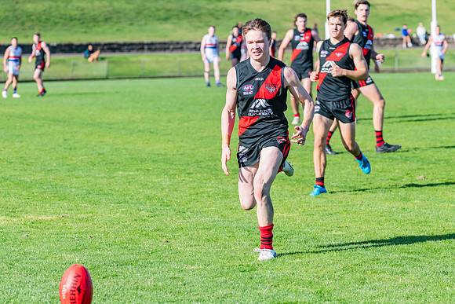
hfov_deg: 10.9
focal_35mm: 189
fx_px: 2384
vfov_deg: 7.3
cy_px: 152
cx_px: 234
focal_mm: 180
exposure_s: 1/1600
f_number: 7.1
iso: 800
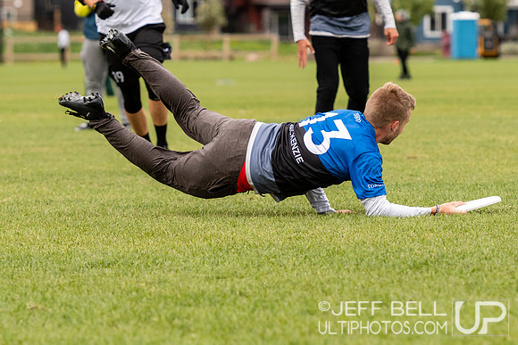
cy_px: 101
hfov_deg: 6.2
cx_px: 356
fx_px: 4804
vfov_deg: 4.1
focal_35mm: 334
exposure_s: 1/1250
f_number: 4
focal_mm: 140
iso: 360
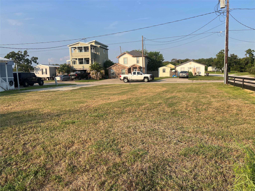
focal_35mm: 26
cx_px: 128
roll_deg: +2.0
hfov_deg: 67.3
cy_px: 96
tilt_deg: -8.1
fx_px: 192
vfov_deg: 53.1
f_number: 1.5
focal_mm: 5.7
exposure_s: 1/2571
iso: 50
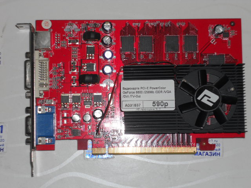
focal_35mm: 77
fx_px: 558
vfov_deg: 19.1
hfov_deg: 25.3
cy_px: 94
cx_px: 126
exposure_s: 1/60
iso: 80
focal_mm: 13.9
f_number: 5.9
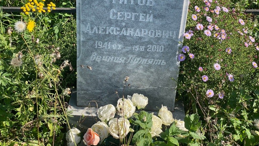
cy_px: 49
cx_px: 129
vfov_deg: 21.0
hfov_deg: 36.6
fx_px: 391
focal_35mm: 57
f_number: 2
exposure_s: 1/571
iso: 20
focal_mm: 6
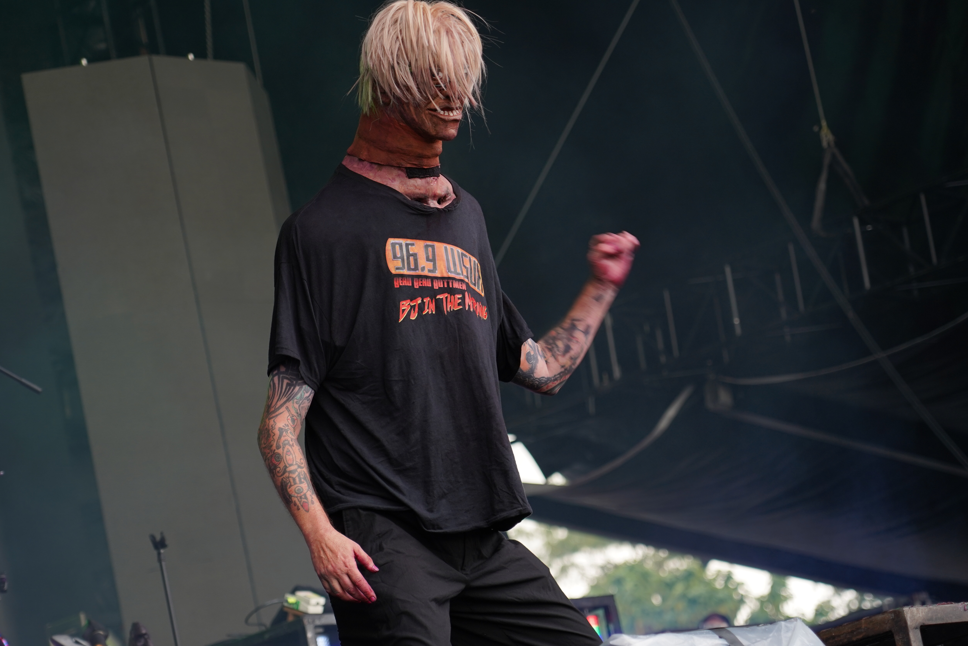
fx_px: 3388
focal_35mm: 126
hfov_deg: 16.3
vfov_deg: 10.9
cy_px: 361
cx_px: 452
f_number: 4
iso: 250
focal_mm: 105
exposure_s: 1/125
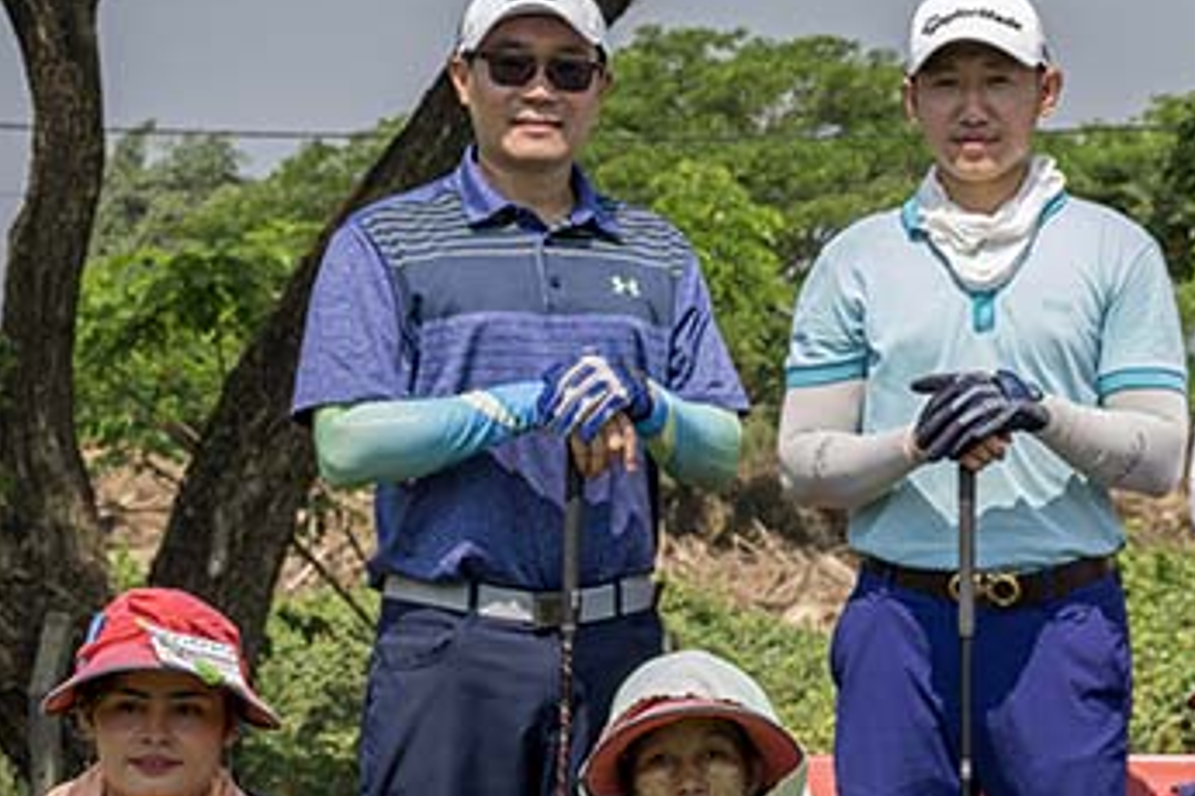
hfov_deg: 13.2
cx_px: 1237
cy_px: 588
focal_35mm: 153
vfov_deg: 9.0
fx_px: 5078
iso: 220
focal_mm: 55
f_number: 7.1
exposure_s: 1/500
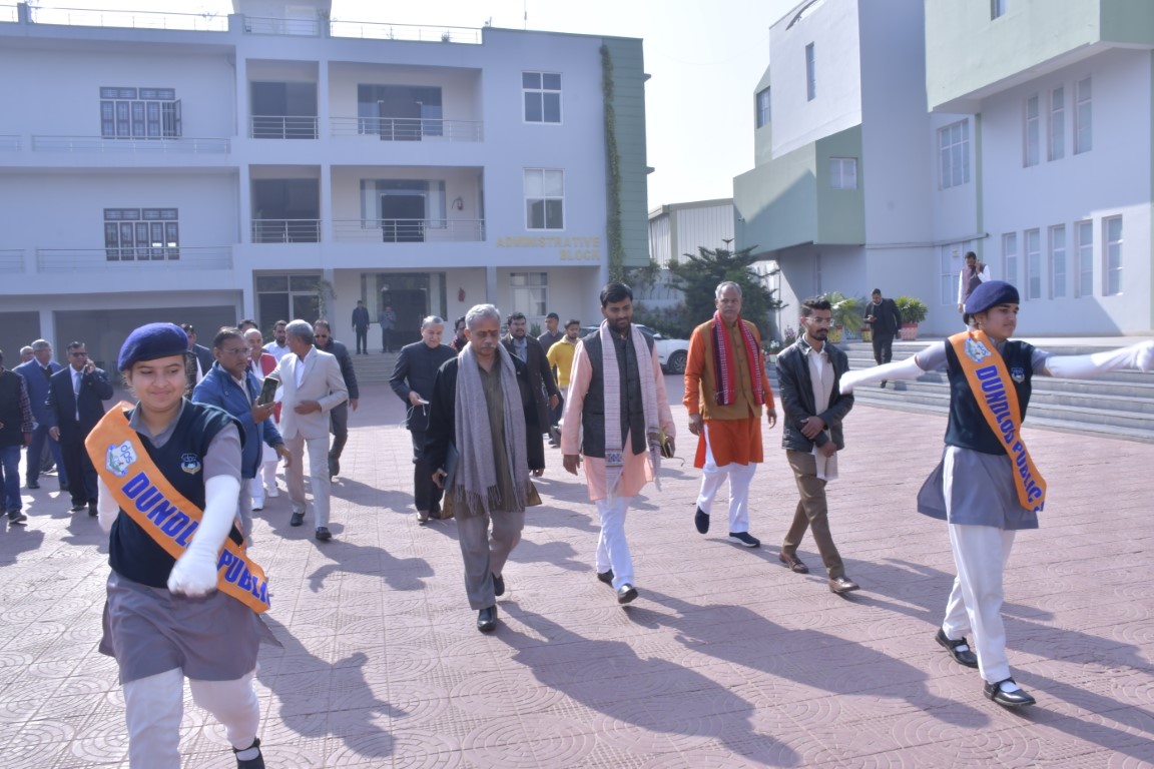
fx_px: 865
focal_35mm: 27
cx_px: 577
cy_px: 384
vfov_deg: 47.9
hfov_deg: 67.4
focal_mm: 18
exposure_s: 1/200
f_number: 14
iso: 400
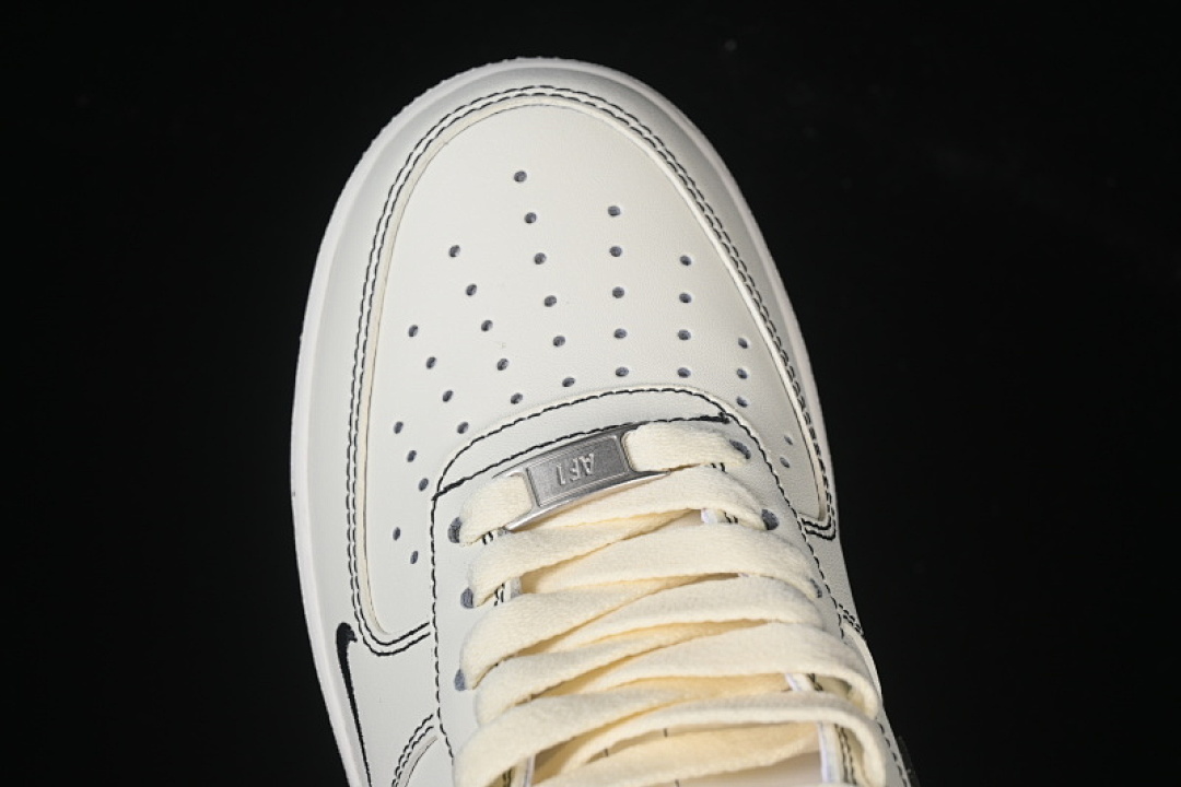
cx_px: 590
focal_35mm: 75
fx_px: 2460
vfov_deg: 18.2
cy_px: 394
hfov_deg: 27.0
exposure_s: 1/100
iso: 160
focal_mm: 50
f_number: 7.1
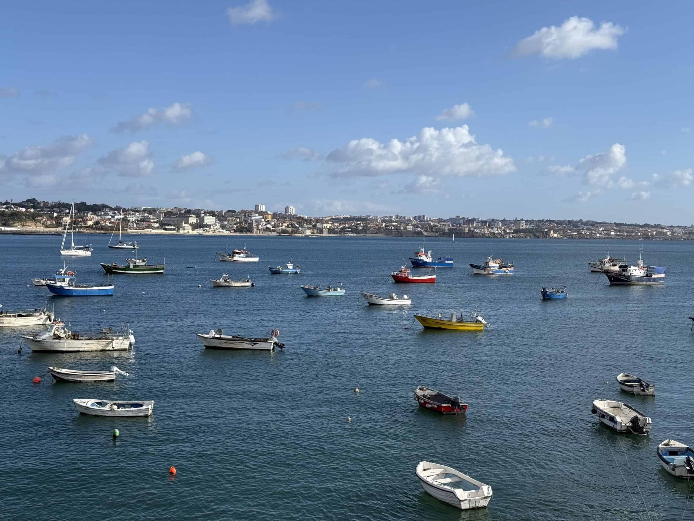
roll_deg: -1.2
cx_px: 347
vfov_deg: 30.3
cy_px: 260
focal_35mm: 48
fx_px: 962
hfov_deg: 39.7
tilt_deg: -1.6
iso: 64
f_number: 1.78
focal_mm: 6.76
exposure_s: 1/6024
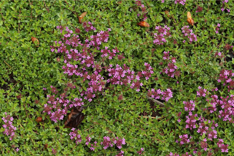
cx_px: 117
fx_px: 975
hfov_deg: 13.7
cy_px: 78
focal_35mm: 150
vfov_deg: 9.1
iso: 3200
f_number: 11
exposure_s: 1/80
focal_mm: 100
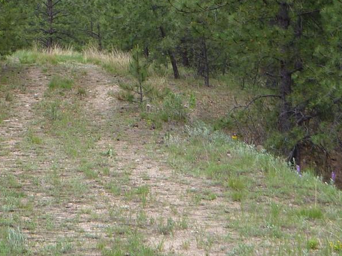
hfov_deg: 16.7
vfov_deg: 12.5
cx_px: 120
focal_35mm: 118
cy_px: 35
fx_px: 1165
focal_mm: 7.9
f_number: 3.8
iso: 80
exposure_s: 1/200
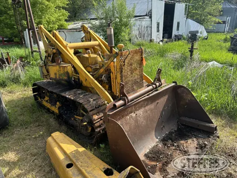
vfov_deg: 56.8
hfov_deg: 71.6
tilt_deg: -18.7
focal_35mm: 24
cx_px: 118
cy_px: 89
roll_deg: +1.1
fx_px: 164
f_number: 1.78
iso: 80
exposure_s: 1/1304
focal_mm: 6.86
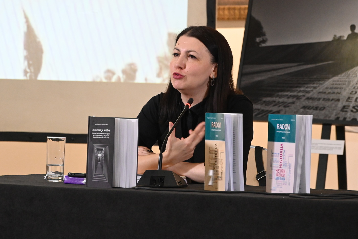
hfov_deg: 10.0
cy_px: 84
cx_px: 201
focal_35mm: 206
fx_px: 2045
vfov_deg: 6.7
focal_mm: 105
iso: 3600
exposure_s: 1/60
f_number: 5.6
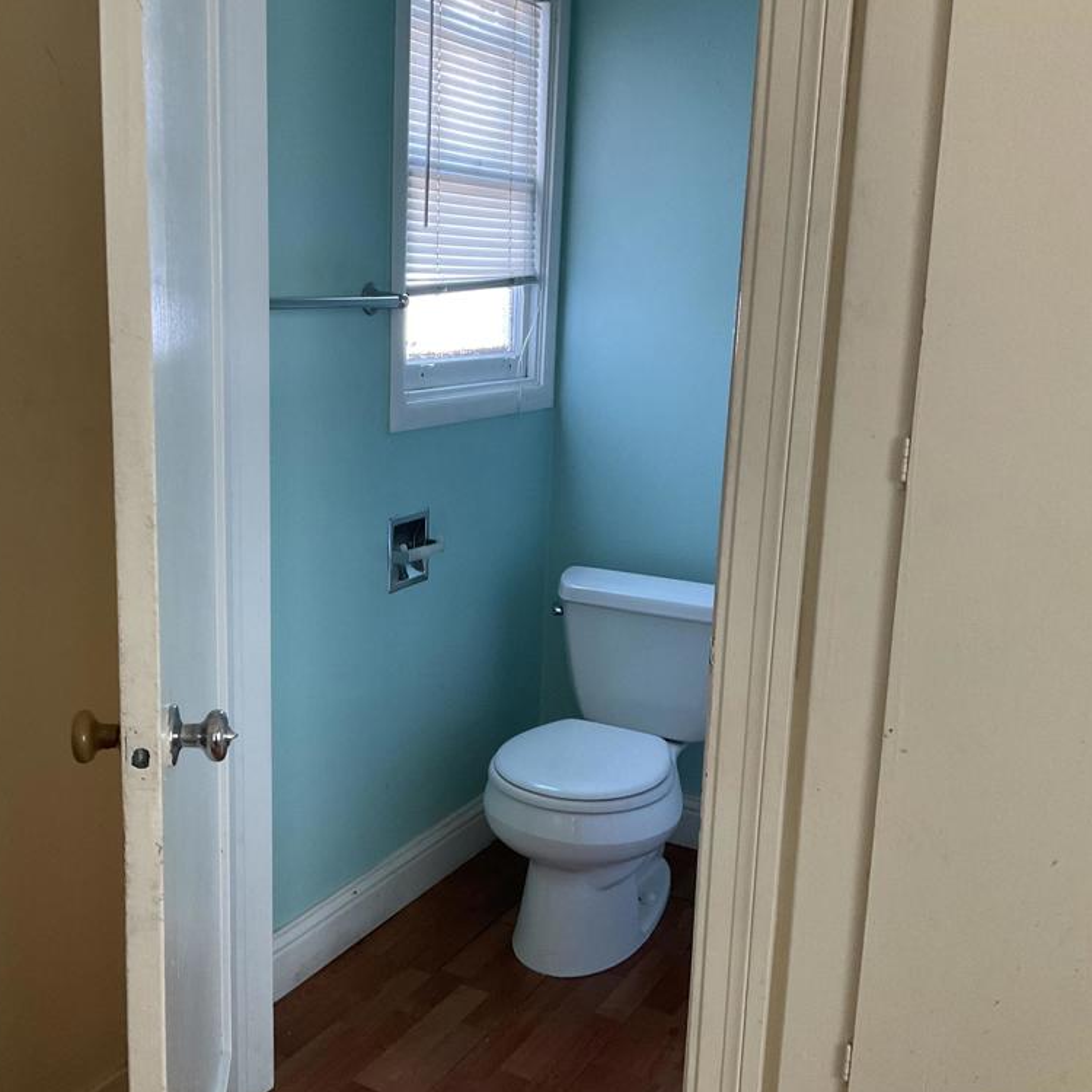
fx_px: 1249
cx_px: 374
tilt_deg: -10.9
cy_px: 547
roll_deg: -0.7
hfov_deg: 46.6
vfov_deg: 47.2
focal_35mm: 35
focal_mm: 3
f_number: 1.8
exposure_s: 1/60
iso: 160
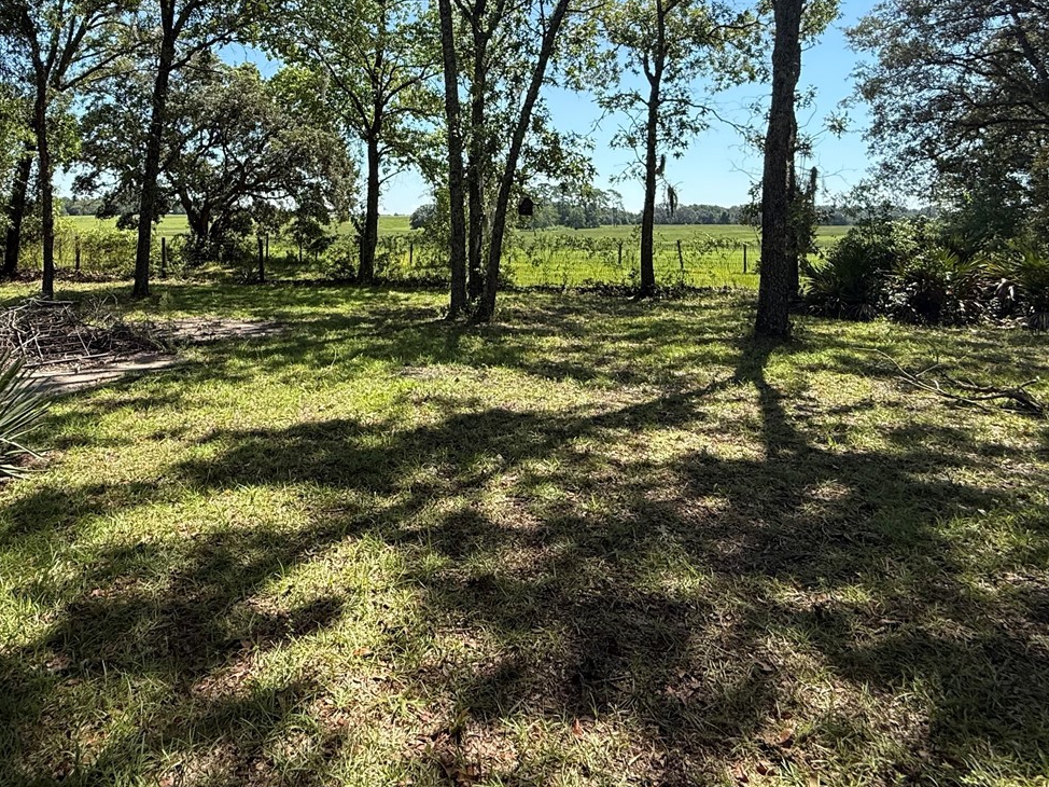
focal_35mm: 23
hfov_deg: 73.3
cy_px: 165
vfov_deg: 55.0
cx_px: 428
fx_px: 697
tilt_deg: +4.0
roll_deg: +0.5
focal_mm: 2.22
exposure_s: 1/1167
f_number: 2.2
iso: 64
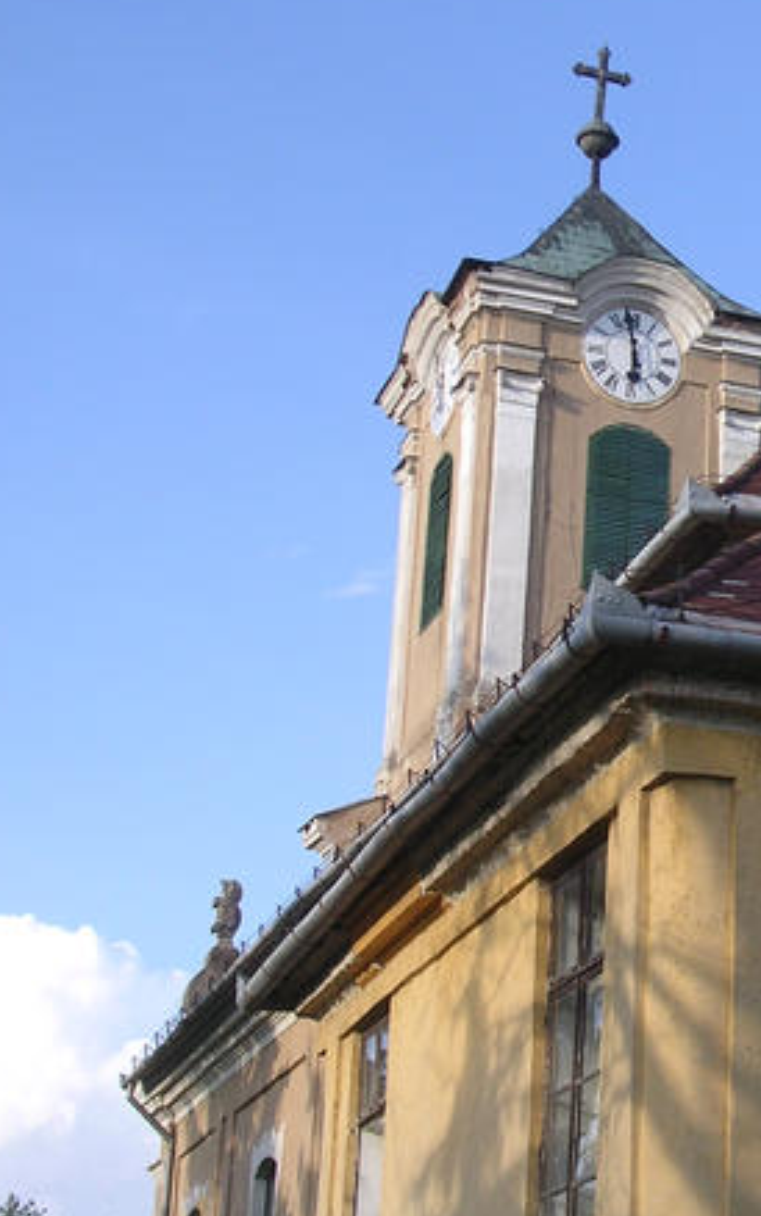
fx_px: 2719
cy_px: 558
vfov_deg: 25.2
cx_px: 853
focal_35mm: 82
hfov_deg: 15.5
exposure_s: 1/347
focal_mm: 8
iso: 100
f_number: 3.2
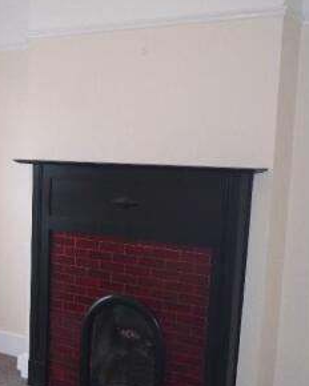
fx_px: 629
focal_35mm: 55
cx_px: 54
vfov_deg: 33.9
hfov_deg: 27.0
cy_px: 256
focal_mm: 14
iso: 640
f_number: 2.5
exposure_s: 1/125
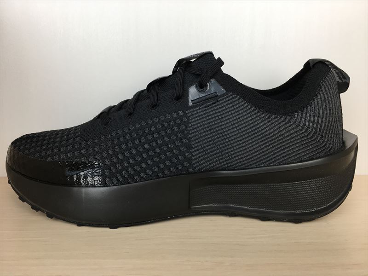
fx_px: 308
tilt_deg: -10.7
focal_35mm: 29
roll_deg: -0.1
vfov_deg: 48.2
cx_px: 184
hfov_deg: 61.7
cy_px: 138
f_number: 2.2
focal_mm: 4.15
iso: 40
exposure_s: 1/120
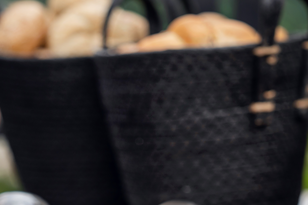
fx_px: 1241
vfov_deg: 9.5
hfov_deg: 13.9
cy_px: 149
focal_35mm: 145
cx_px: 329
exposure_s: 1/320
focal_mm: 54
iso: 100
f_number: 3.2
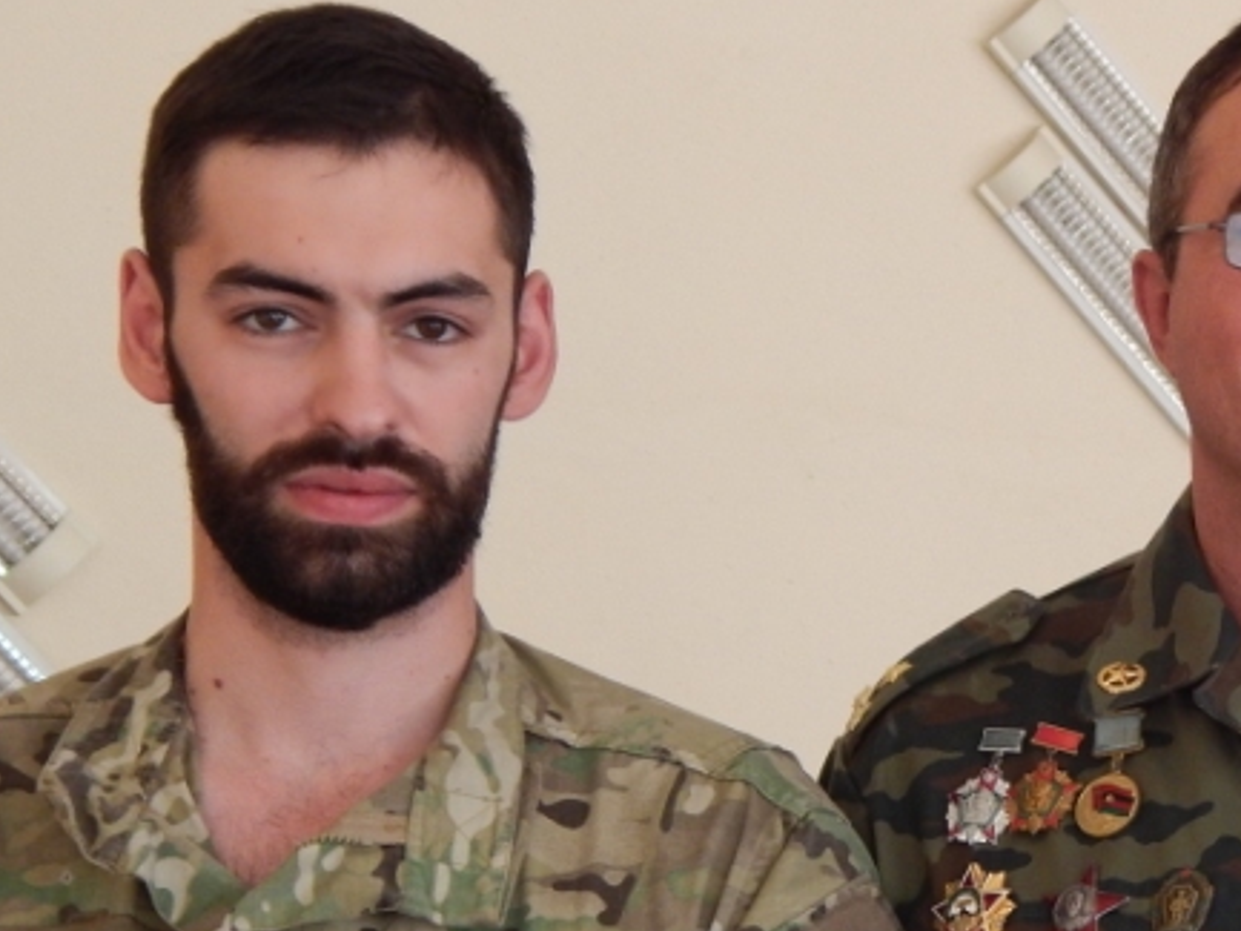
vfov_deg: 11.3
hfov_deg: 14.7
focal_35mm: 130
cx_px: 1447
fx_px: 4662
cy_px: 842
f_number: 3.8
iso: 220
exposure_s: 1/30
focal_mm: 9.7
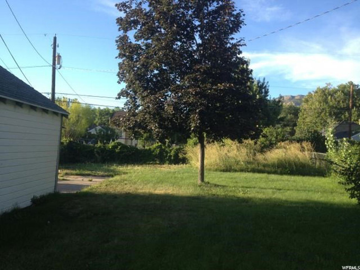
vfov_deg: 40.7
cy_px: 135
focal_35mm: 35
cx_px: 180
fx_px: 364
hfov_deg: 52.6
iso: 50
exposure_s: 1/449
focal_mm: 4.28
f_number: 2.4
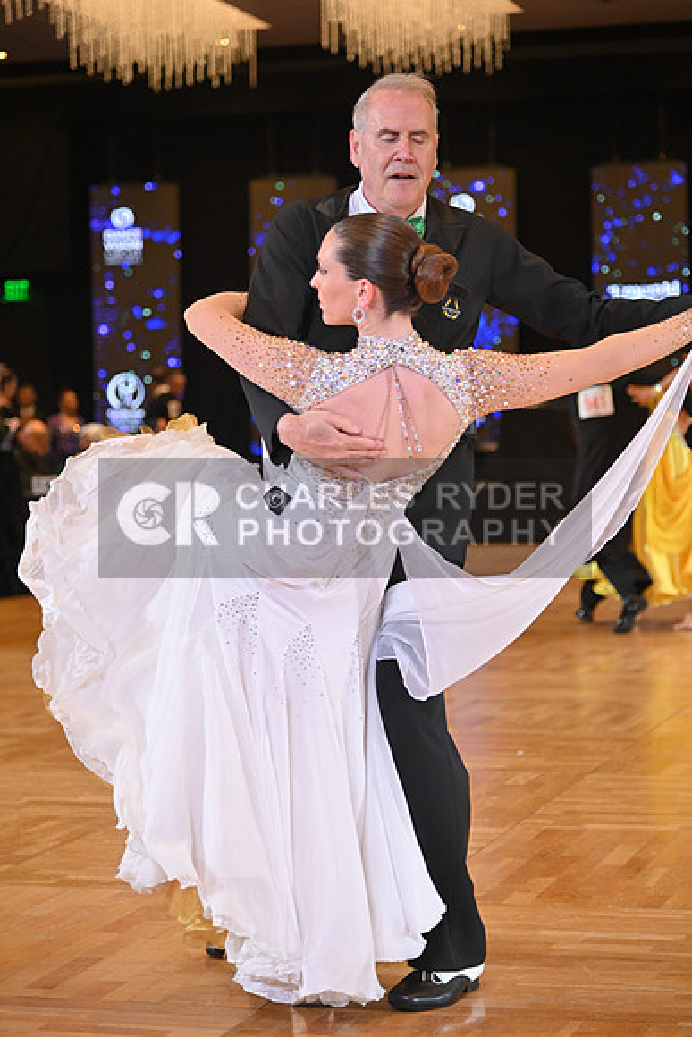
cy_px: 518
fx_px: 2478
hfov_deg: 15.9
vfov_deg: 23.6
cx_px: 346
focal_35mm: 86
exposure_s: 1/400
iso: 1600
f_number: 4
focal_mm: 86
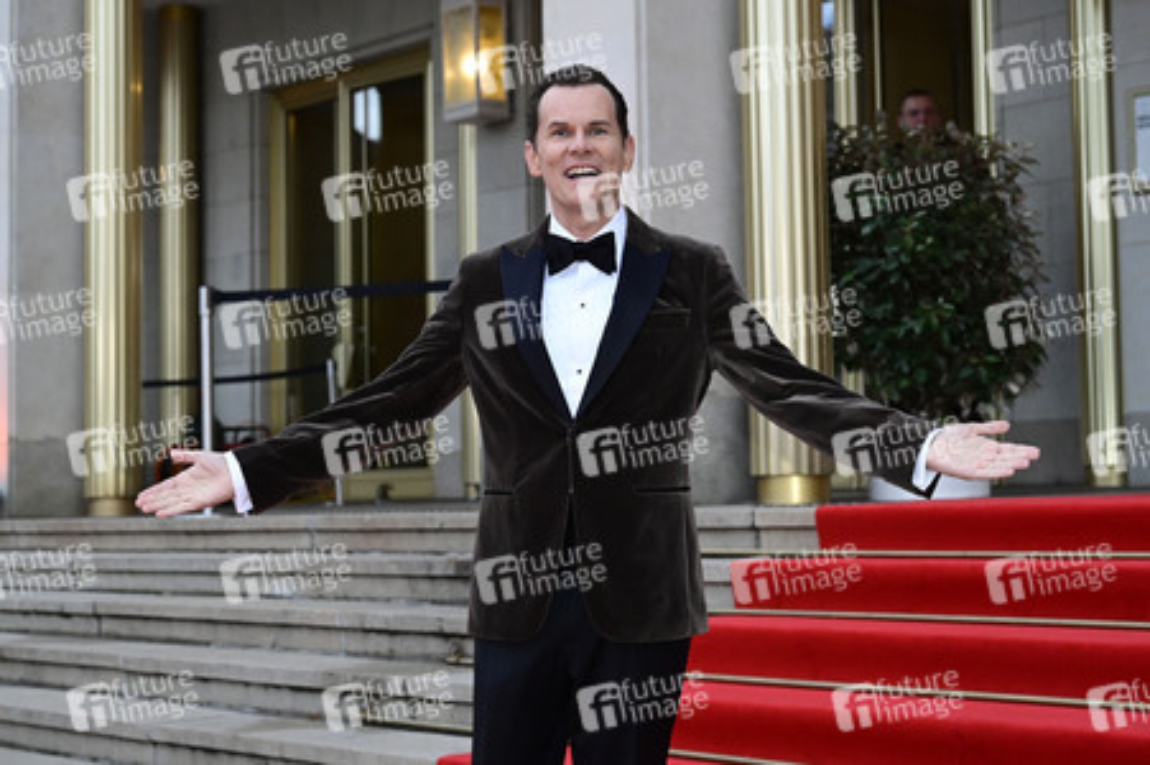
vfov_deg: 24.2
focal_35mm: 56
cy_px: 382
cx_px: 575
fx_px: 1788
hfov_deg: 35.7
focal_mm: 56
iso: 3200
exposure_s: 1/250
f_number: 5.6
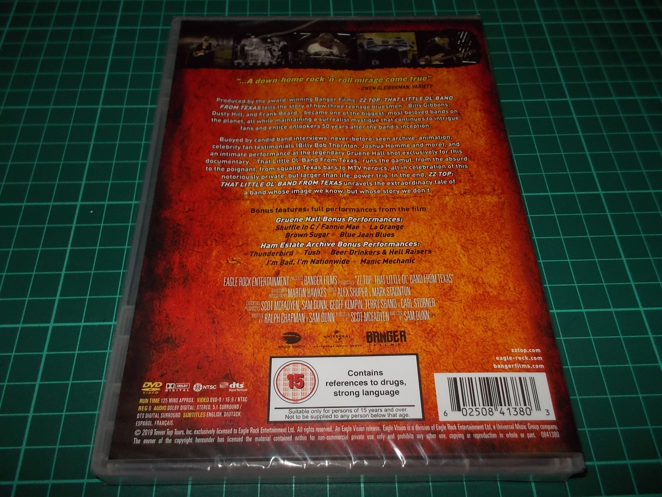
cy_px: 248
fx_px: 555
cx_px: 331
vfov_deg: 48.2
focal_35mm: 29
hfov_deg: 61.7
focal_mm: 4.1
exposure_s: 1/30
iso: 200
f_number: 3.3
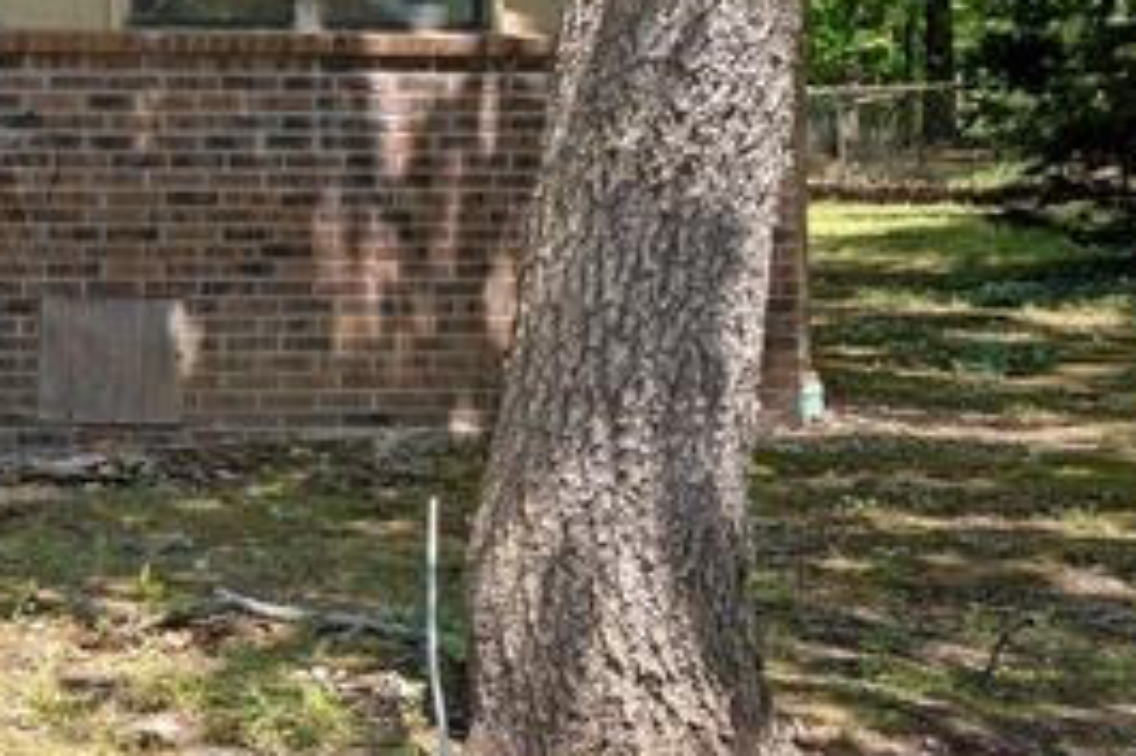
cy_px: 248
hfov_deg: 21.5
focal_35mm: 66
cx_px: -852
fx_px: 2073
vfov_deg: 20.6
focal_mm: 18.2
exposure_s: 1/50
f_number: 9
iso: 200
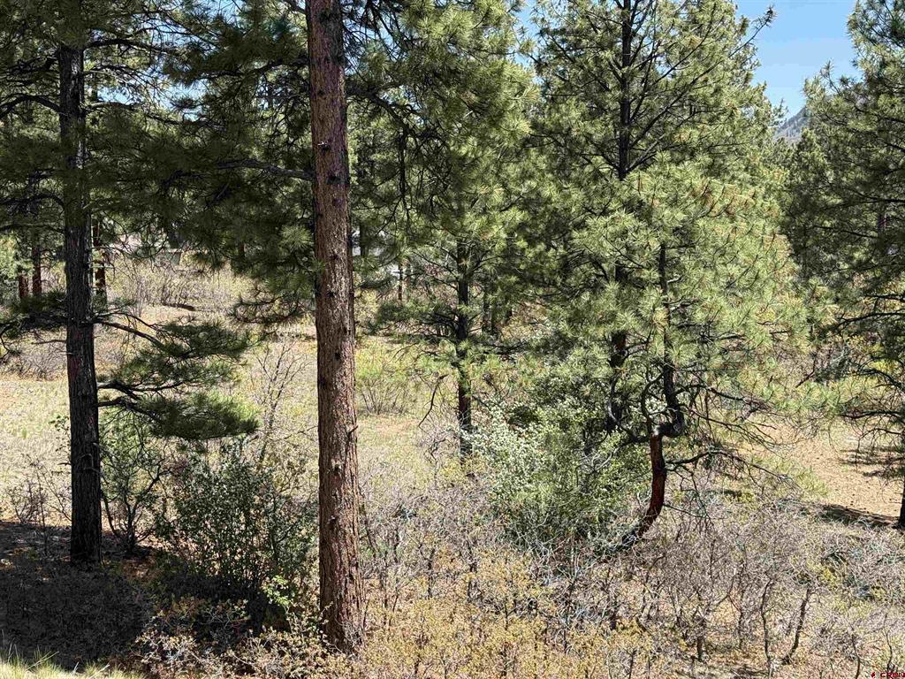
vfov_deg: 30.3
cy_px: 340
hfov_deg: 39.7
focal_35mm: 48
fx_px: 1255
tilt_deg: -6.9
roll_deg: +0.5
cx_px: 452
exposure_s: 1/1931
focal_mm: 6.76
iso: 80
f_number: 1.78
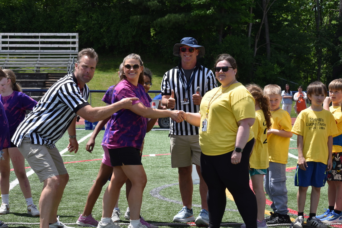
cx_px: 171
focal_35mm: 123
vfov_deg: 11.1
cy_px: 114
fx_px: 1169
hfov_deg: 16.7
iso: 100
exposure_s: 1/160
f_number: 13
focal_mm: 82
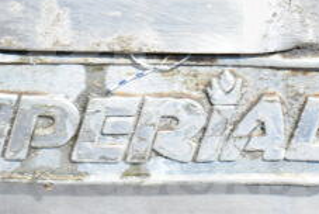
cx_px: 148
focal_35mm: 153
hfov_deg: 13.4
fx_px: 1357
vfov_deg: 9.0
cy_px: 96
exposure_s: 1/60
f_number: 4.8
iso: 4500
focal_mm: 38
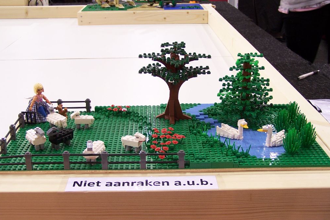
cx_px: 165
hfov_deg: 36.9
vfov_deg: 25.0
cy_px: 124
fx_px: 495
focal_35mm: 54
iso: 80
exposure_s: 1/3
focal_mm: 8.5
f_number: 3
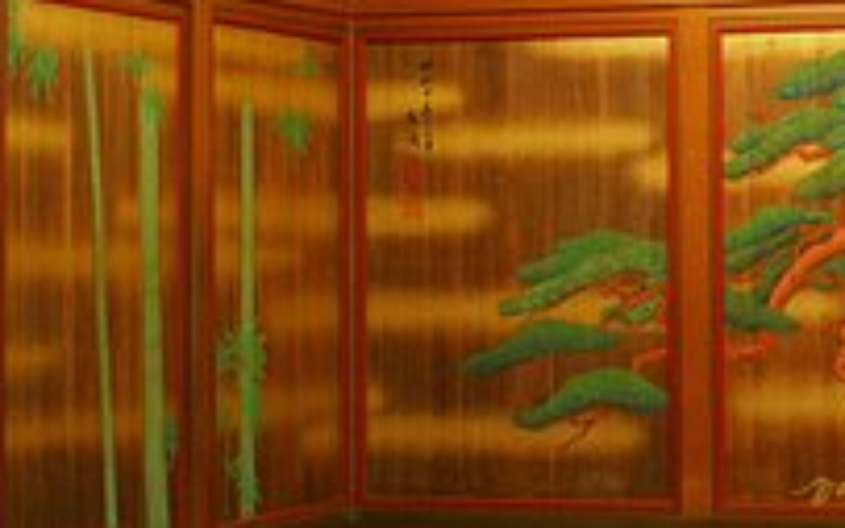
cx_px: 1032
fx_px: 2488
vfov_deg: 12.1
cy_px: 127
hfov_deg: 18.2
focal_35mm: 108
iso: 800
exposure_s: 1/30
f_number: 4
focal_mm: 28
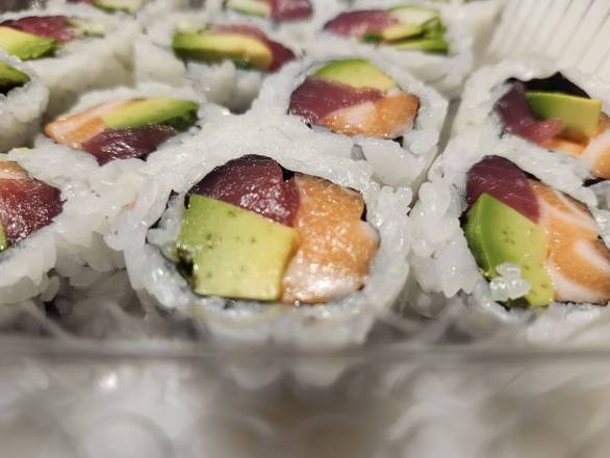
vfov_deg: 58.9
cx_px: 305
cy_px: 229
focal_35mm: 23
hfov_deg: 73.9
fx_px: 405
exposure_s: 1/120
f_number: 1.8
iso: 200
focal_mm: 5.54
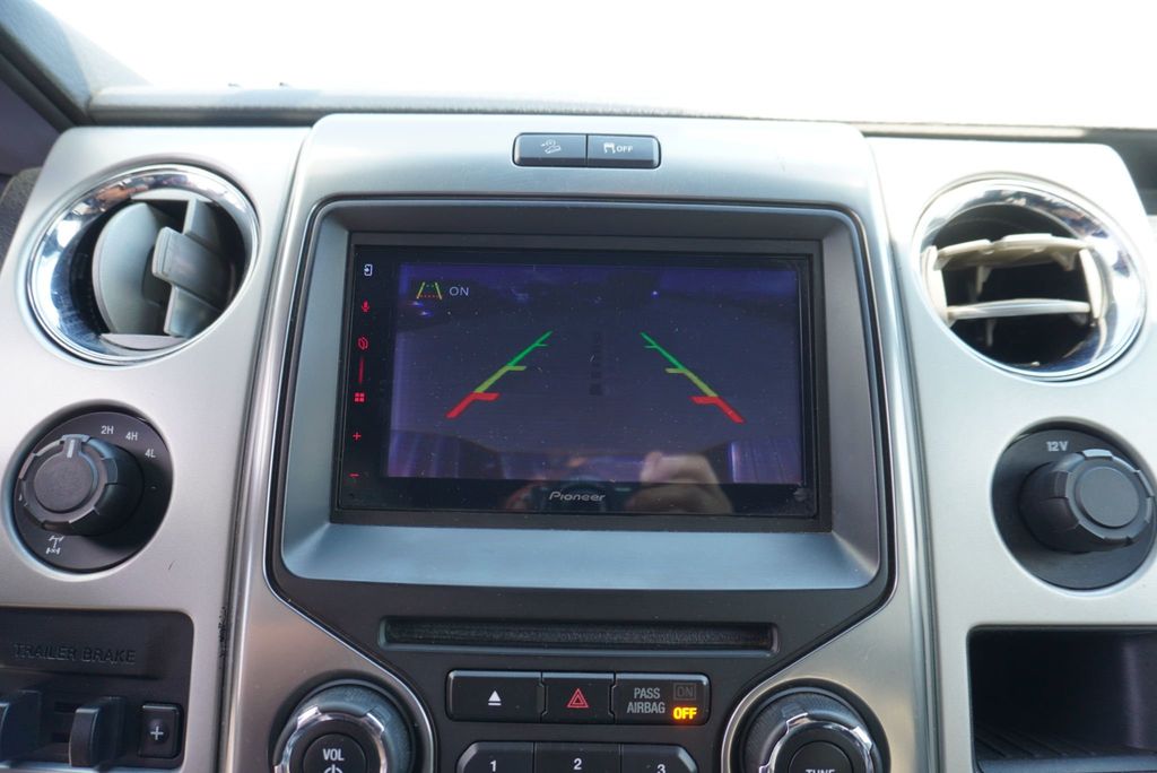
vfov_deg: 53.2
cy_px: 386
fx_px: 772
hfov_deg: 73.7
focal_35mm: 24
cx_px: 578
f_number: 4
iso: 160
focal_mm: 16
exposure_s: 1/60
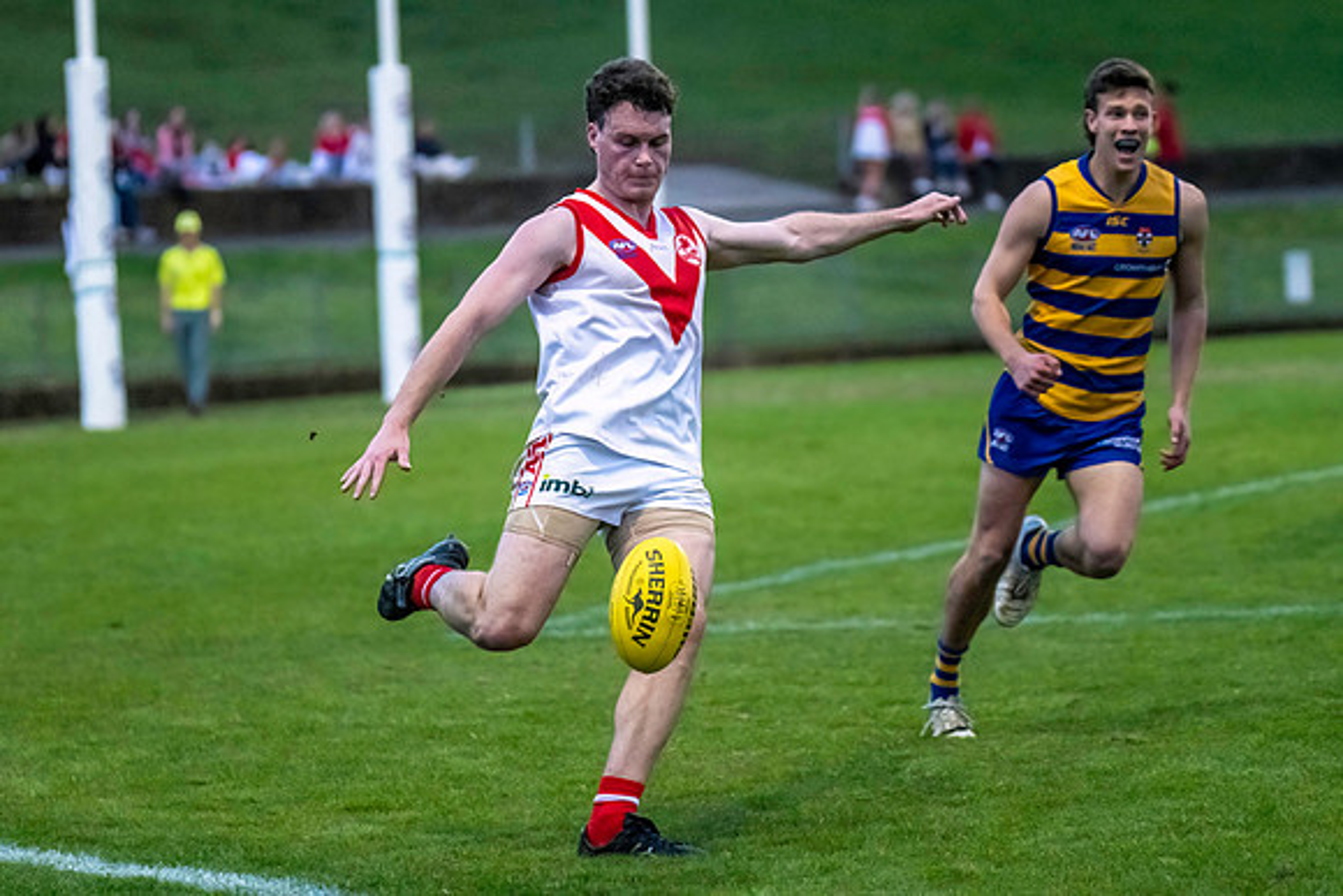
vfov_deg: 7.4
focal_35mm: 186
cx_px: 607
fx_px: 6949
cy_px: 405
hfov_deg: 11.0
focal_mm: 170
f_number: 4
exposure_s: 1/1600
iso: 10000
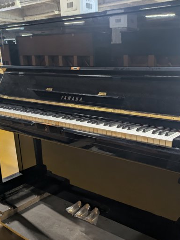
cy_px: 138
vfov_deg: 52.4
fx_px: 242
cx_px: 108
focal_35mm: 35
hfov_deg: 40.5
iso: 123
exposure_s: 1/25
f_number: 1.89
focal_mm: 5.43
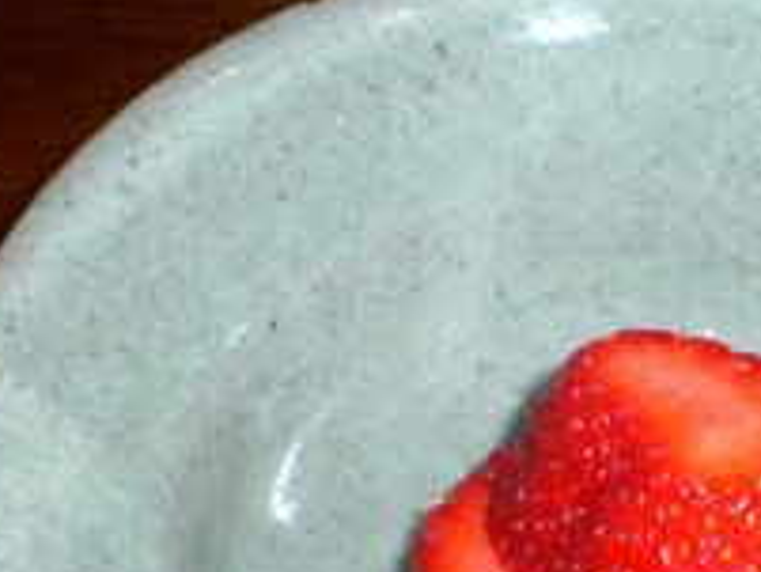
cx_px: 674
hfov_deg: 22.5
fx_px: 1870
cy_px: 508
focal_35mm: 85
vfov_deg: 17.2
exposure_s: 1/60
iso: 50
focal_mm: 6.3
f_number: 4.4
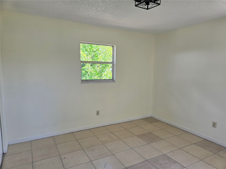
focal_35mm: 23
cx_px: 113
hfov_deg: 73.9
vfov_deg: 58.9
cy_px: 84
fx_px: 150
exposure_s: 1/180
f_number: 1.8
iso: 64
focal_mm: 5.4
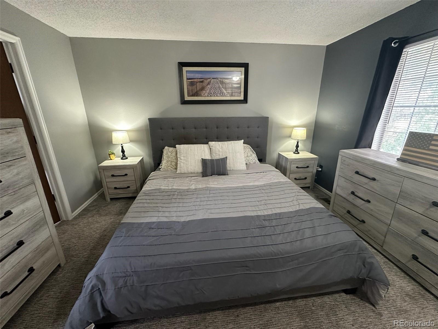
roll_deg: +1.4
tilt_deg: -17.7
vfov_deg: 85.7
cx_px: 219
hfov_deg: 102.1
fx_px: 177
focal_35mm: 14
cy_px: 164
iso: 500
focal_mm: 2.22
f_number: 2.2
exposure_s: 1/60
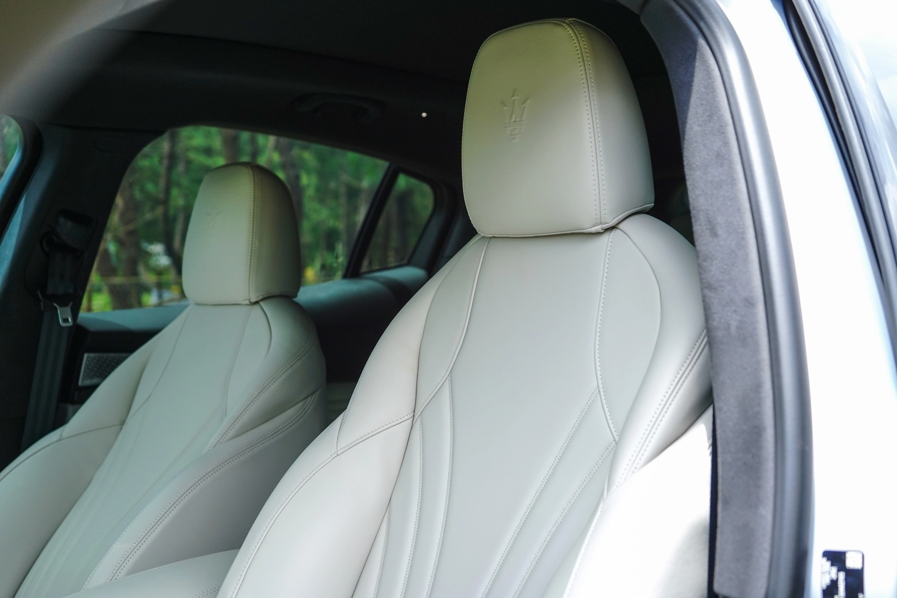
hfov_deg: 42.7
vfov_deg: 29.2
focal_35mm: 46
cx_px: 448
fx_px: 1146
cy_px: 299
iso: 400
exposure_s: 1/640
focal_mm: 46
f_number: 4.5
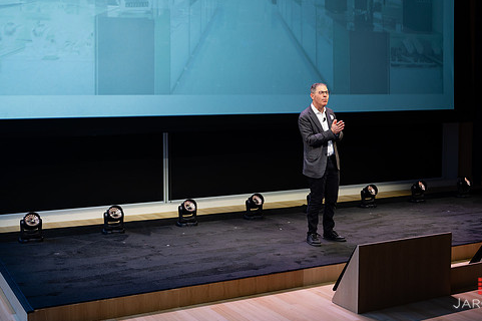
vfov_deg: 28.0
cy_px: 139
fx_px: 642
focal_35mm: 48
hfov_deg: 41.1
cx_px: 258
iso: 200
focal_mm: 37
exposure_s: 1/125
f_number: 3.2
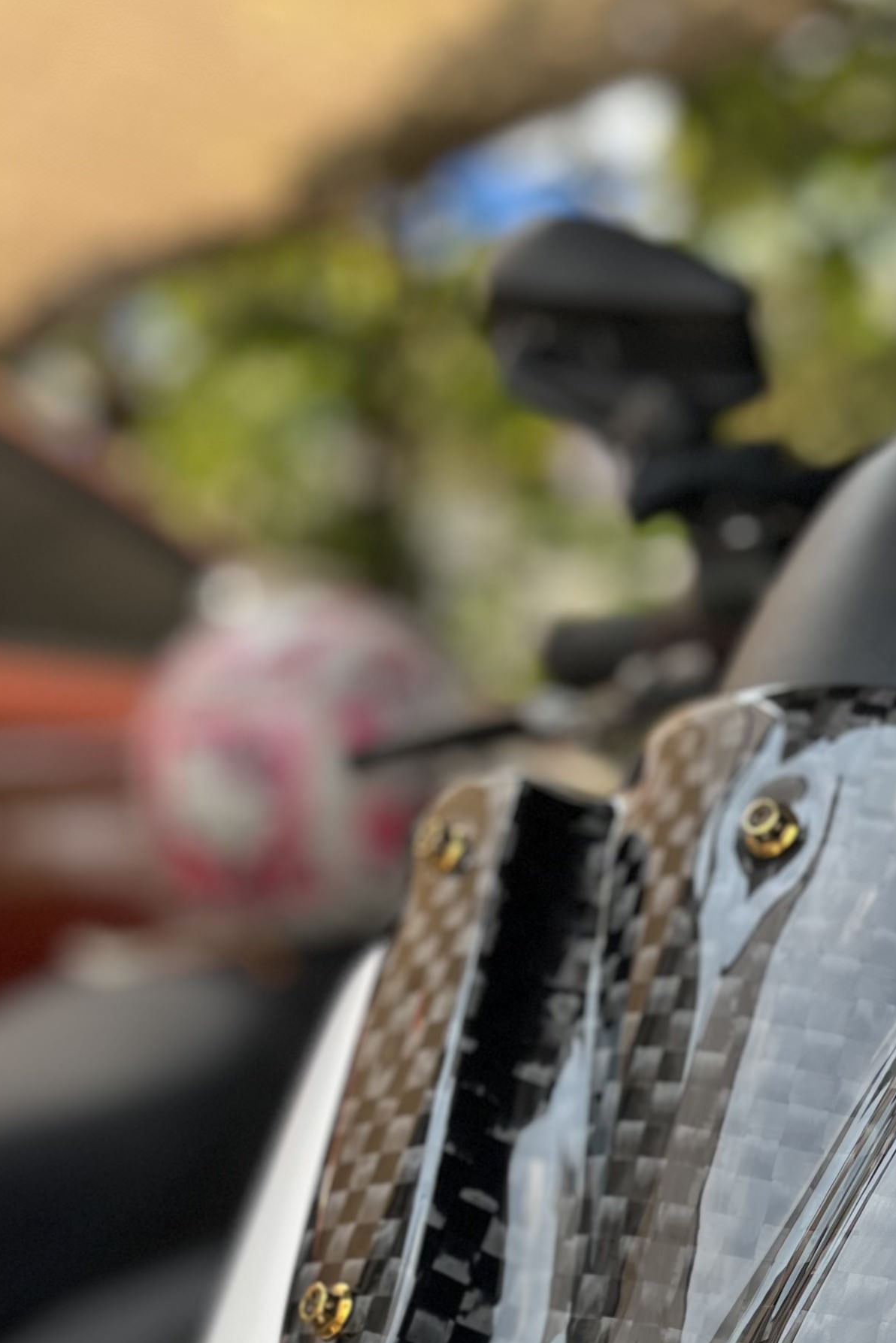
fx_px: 2276
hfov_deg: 21.1
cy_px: 1406
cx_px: 988
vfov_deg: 30.1
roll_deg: +3.0
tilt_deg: -18.6
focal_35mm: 61
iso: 50
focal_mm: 5.1
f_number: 1.6
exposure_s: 1/661
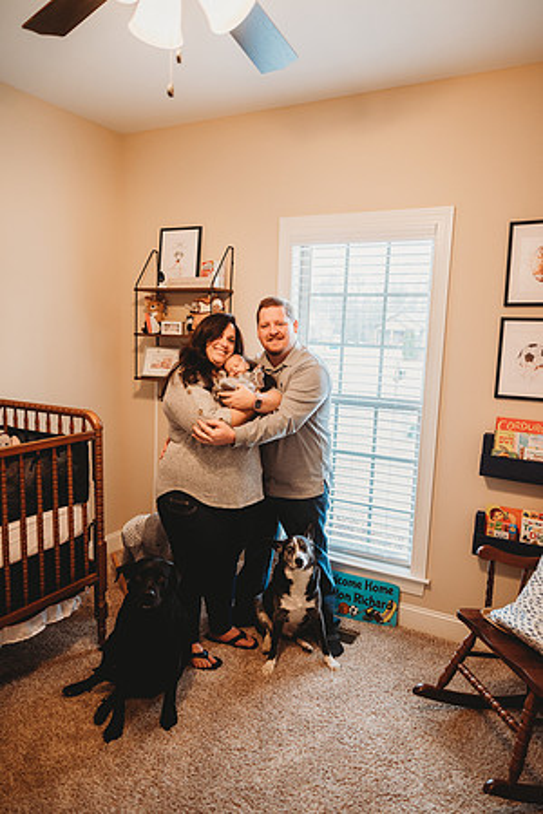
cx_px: 272
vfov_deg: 73.7
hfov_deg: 53.1
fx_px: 543
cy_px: 407
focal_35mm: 24
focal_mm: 24
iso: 500
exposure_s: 1/160
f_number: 2.2
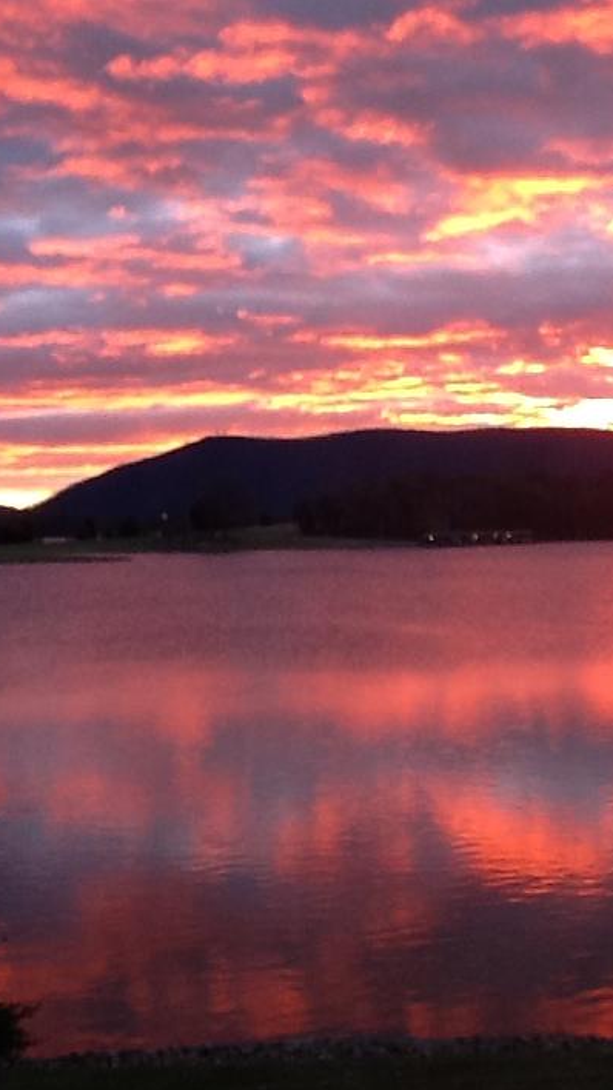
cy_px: 553
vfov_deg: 32.4
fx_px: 1879
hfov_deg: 17.9
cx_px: 673
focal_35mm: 65
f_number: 2.4
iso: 40
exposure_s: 1/30
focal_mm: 2.03
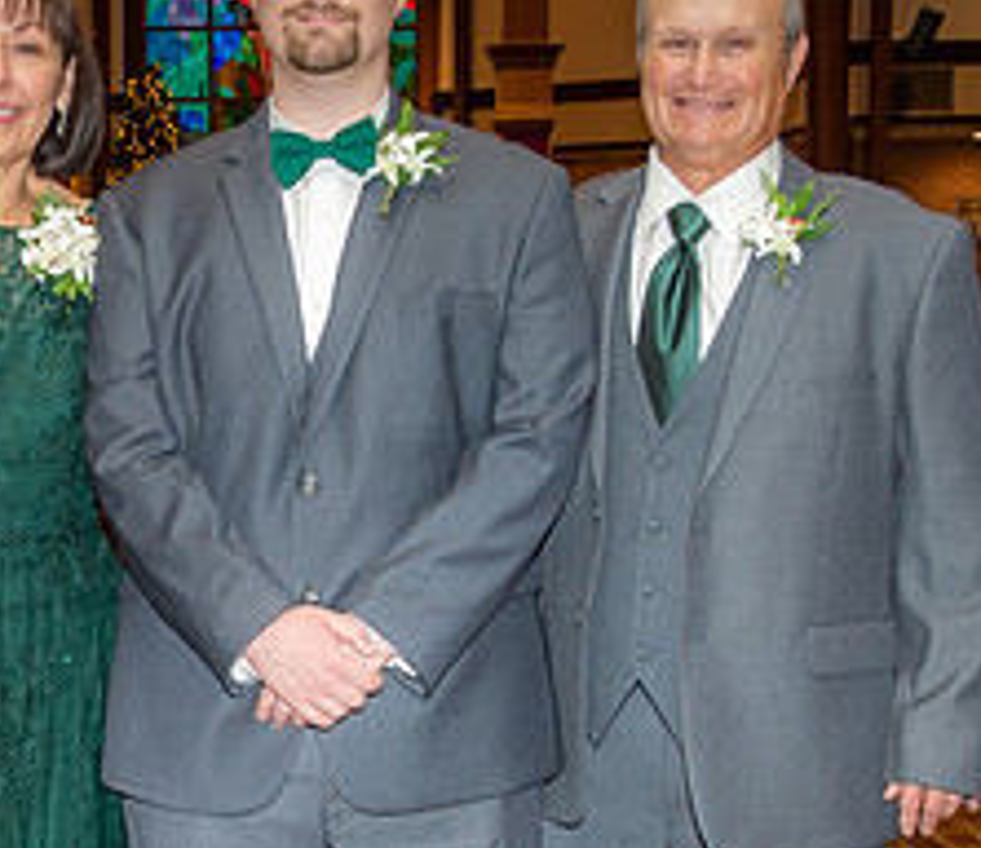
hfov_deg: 19.5
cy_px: 667
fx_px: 2818
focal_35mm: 94
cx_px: 183
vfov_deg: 17.0
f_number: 5.6
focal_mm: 34
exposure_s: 1/125
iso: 1250
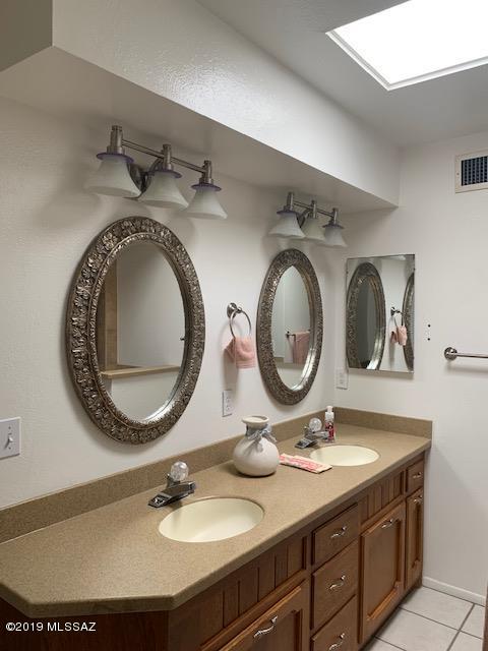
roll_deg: -1.7
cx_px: 244
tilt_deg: -0.9
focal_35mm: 26
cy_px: 326
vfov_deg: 67.3
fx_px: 489
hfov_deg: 53.1
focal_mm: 4.25
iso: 40
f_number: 1.8
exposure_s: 1/121
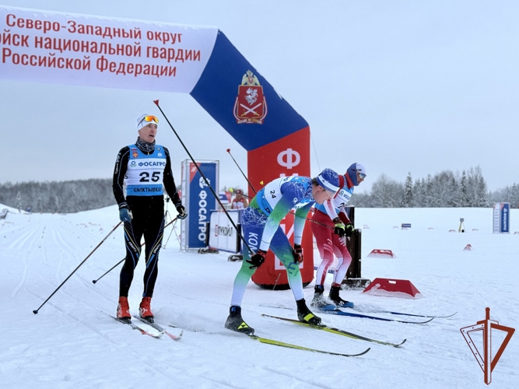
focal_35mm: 48
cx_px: 260
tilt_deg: +3.0
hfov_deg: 39.7
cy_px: 194
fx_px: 720
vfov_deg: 30.3
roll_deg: -0.4
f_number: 1.78
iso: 80
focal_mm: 6.76
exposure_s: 1/1041
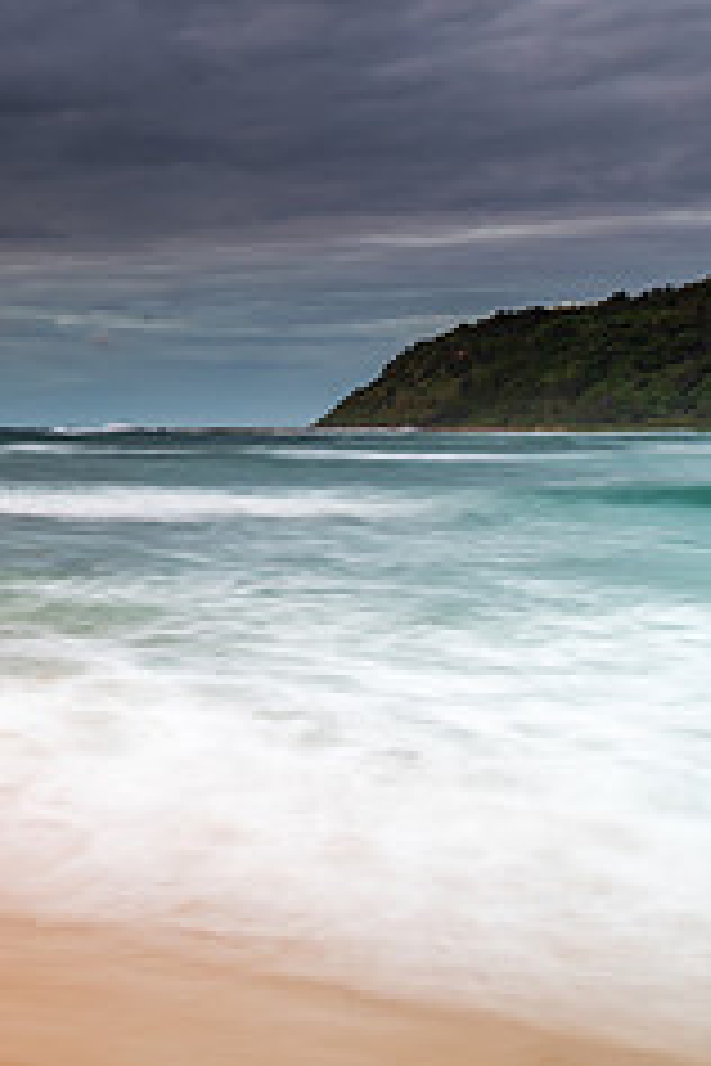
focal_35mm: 59
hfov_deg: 18.2
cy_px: 205
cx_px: -567
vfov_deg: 32.9
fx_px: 1748
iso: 100
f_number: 9
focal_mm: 24
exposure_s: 2
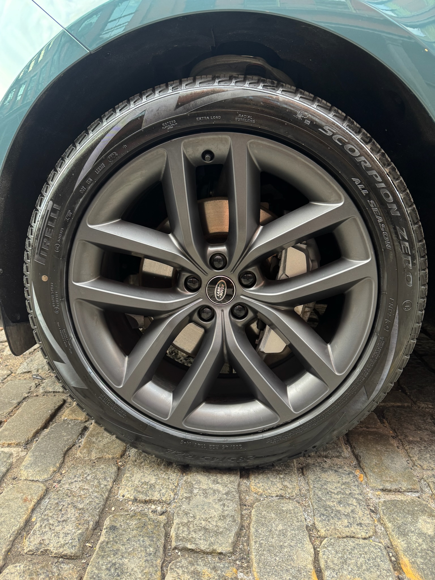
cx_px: 218
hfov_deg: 56.8
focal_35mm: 24
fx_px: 402
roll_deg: -1.0
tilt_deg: -16.1
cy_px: 290
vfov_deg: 71.6
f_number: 1.78
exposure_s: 1/60
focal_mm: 6.76
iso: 125
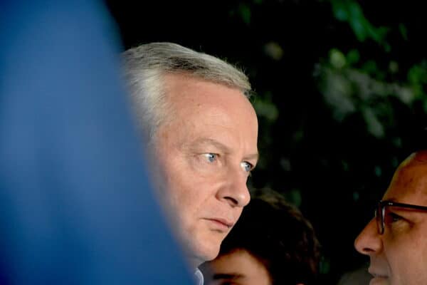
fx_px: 2491
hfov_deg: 9.8
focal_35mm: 210
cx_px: 214
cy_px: 142
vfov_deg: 6.5
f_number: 6
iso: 2200
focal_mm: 140
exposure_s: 1/250
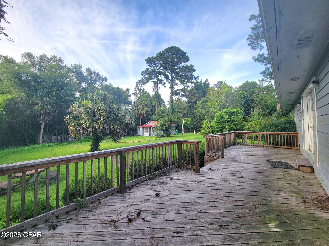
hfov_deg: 106.2
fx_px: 124
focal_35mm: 13
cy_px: 123
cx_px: 164
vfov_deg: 89.9
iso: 50
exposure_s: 1/385
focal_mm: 2.2
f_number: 2.2
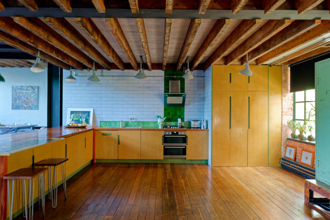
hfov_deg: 76.1
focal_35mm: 23
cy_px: 110
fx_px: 211
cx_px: 165
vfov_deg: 55.1
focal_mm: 23
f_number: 8
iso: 250
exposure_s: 1/2
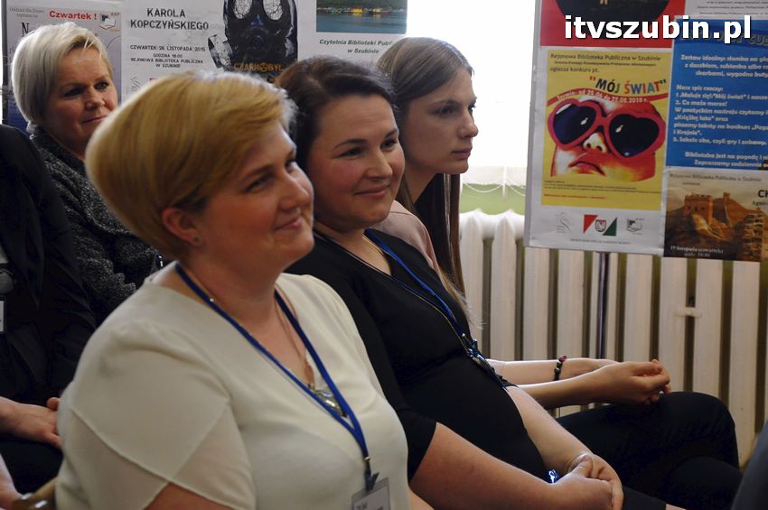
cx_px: 384
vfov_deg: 15.7
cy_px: 255
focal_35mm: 87
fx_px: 1854
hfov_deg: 23.4
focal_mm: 58
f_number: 5
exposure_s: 1/160
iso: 1600
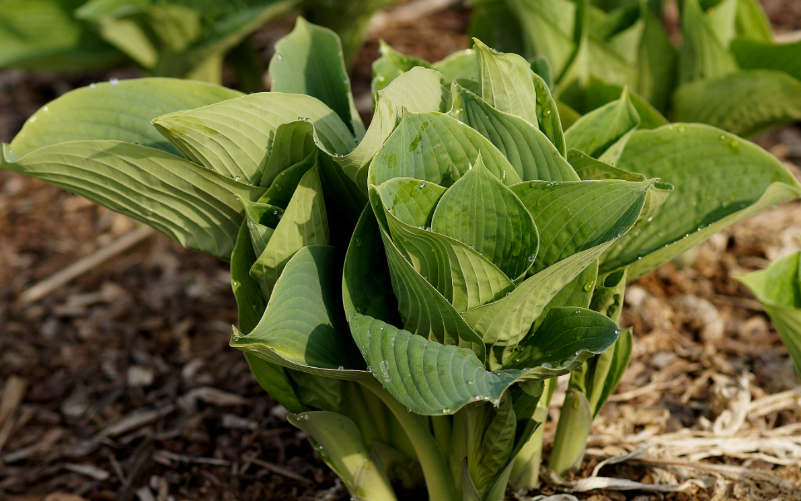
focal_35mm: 154
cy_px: 264
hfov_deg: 13.6
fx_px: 3363
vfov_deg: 8.5
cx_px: 403
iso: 100
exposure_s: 1/400
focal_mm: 100
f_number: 4
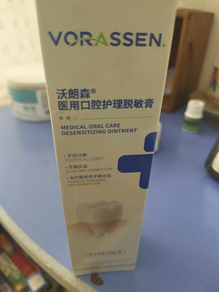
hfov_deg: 56.8
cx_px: 110
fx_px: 202
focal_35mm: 24
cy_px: 146
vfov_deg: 71.6
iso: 1917
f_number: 1.88
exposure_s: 1/25
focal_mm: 5.56
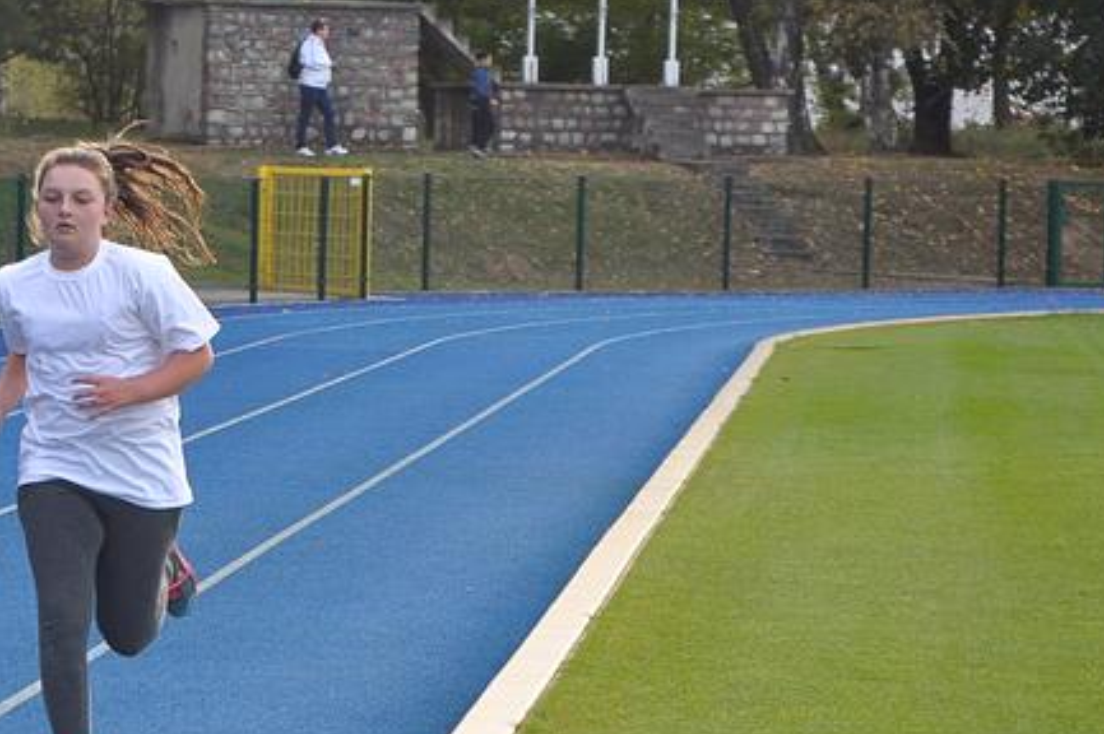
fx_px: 6312
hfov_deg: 9.9
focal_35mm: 206
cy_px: 463
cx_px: 61
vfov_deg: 6.7
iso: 640
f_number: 6.3
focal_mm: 70
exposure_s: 1/640
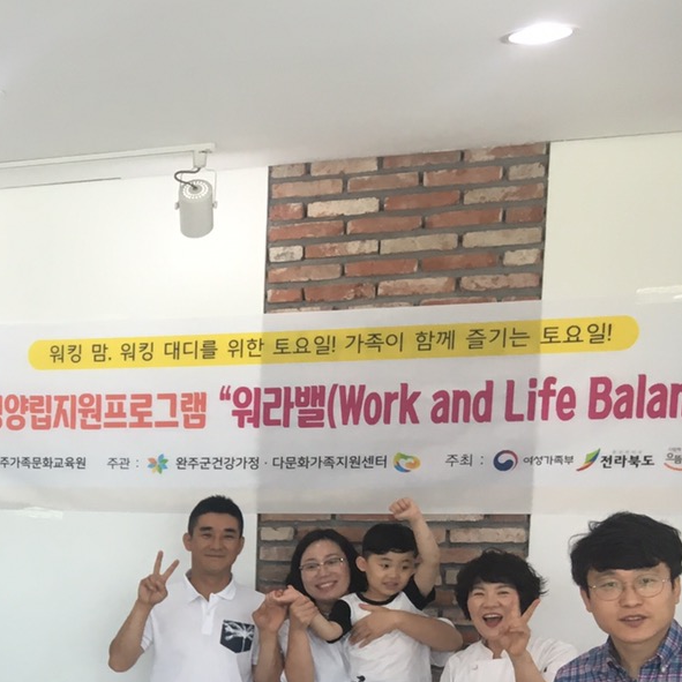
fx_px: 1449
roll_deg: +0.8
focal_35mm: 65
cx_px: -180
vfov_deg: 25.6
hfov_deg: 23.7
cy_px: 630
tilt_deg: -8.7
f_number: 2.2
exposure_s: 1/40
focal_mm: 4.15
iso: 32
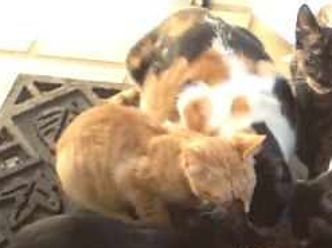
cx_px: 319
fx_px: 796
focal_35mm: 83
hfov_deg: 22.8
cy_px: 233
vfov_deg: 17.4
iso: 80
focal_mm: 2.03
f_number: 2.4
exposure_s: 1/120
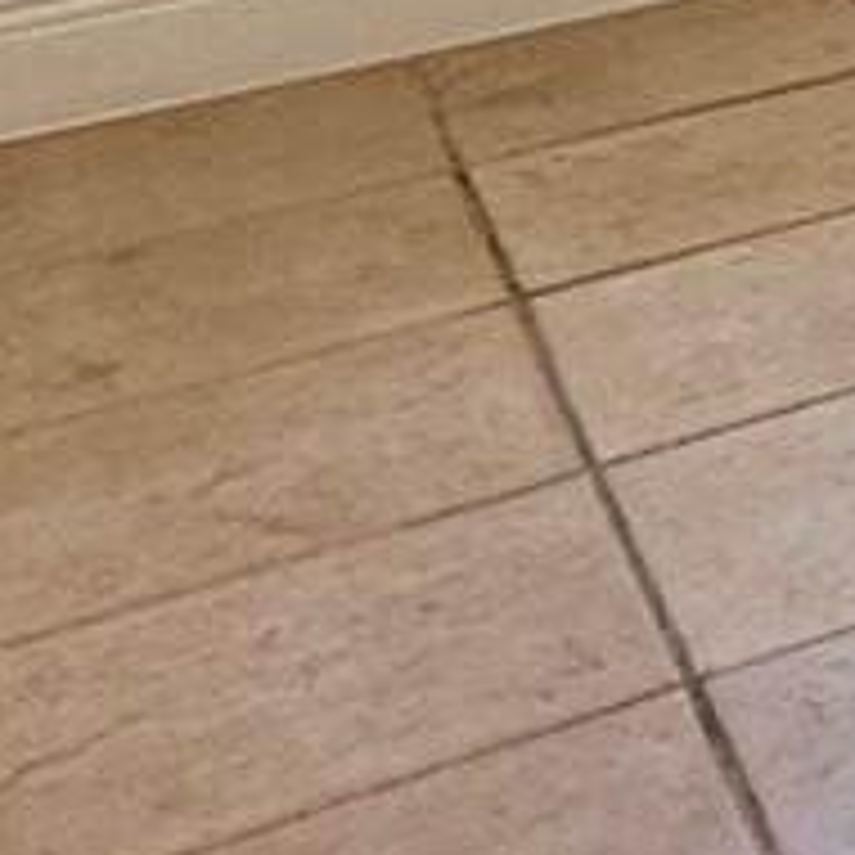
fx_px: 2906
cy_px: -884
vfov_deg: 14.0
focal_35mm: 104
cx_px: 2552
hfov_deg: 11.0
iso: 100
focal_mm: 2.22
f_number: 2.2
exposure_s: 1/120
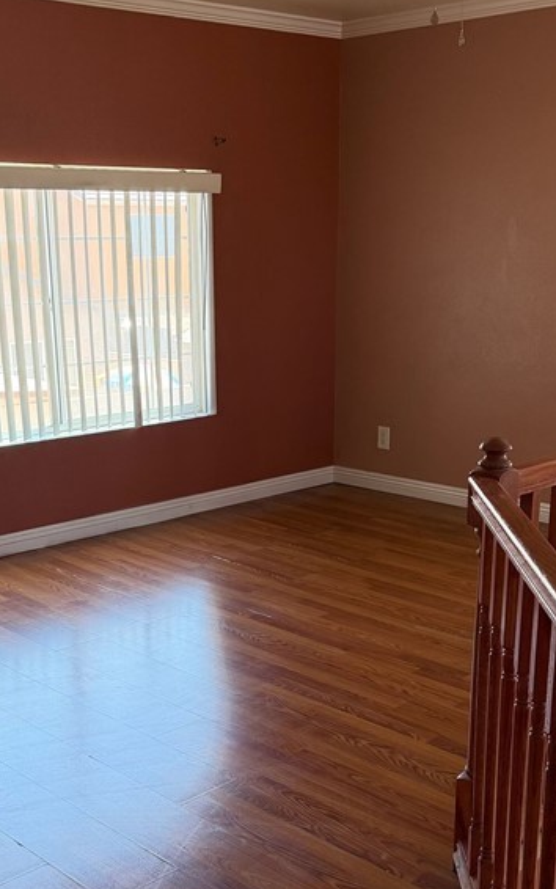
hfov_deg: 28.0
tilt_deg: -17.9
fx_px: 1115
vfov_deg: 43.0
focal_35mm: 46
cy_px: 581
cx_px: 250
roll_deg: +1.1
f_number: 1.78
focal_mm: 6.76
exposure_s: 1/116
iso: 200
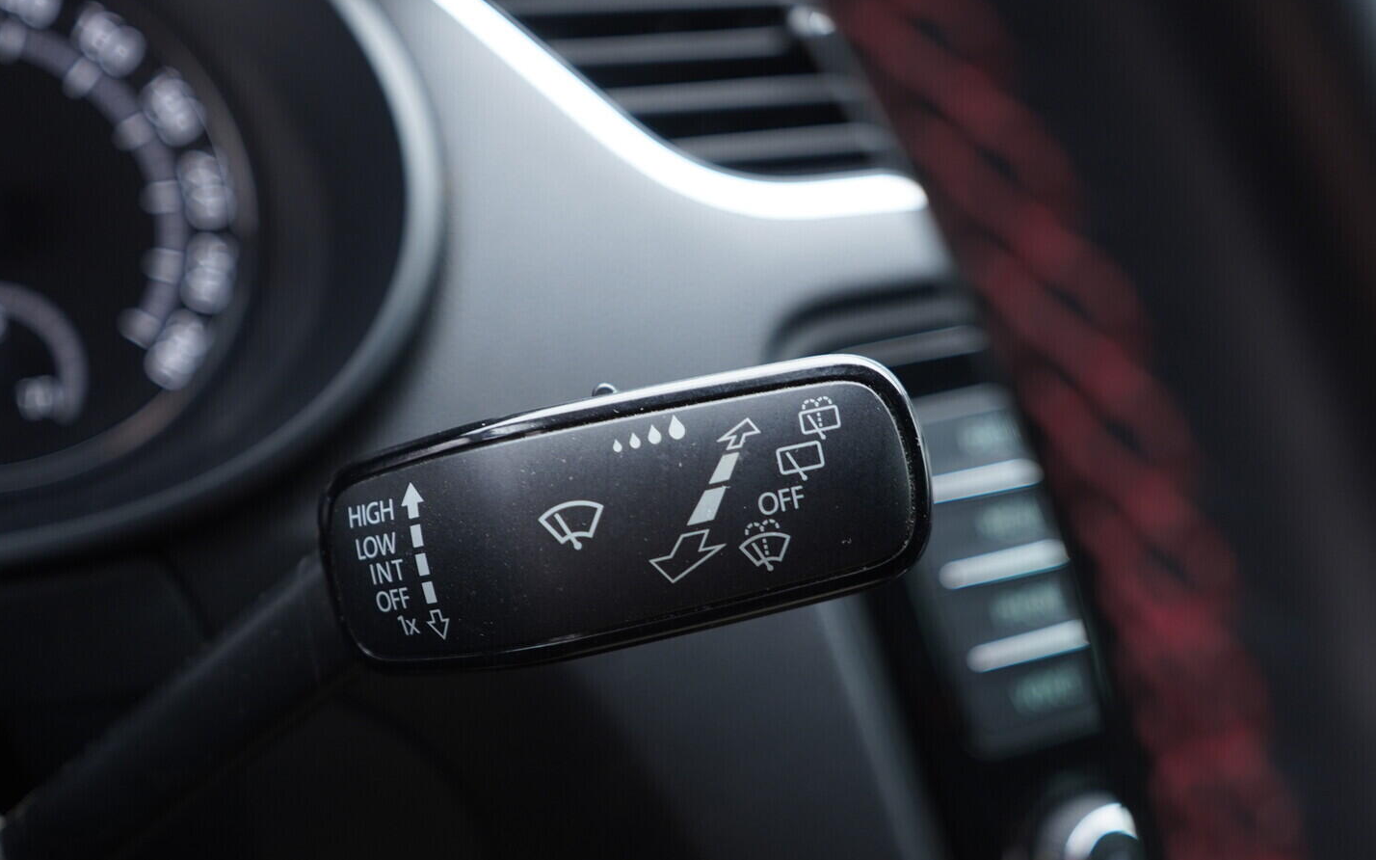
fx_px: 1387
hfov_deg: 52.8
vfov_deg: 34.4
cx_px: 690
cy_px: 458
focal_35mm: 37
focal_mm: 24
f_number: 2.8
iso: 320
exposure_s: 1/40
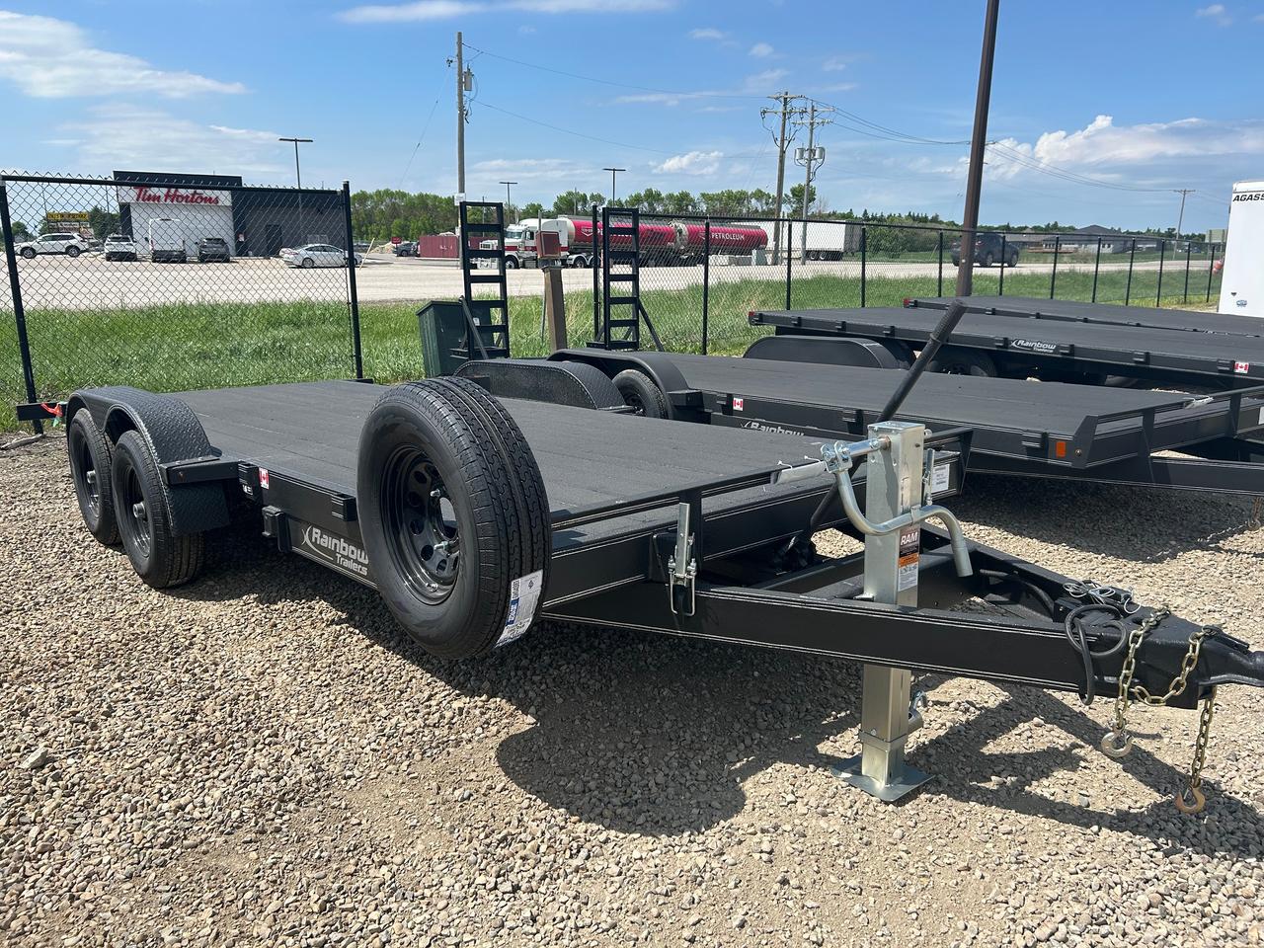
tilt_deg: -12.7
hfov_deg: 67.3
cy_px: 474
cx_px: 632
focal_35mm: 26
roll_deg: -0.3
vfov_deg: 53.1
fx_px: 949
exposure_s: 1/3831
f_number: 1.5
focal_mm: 5.7
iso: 50
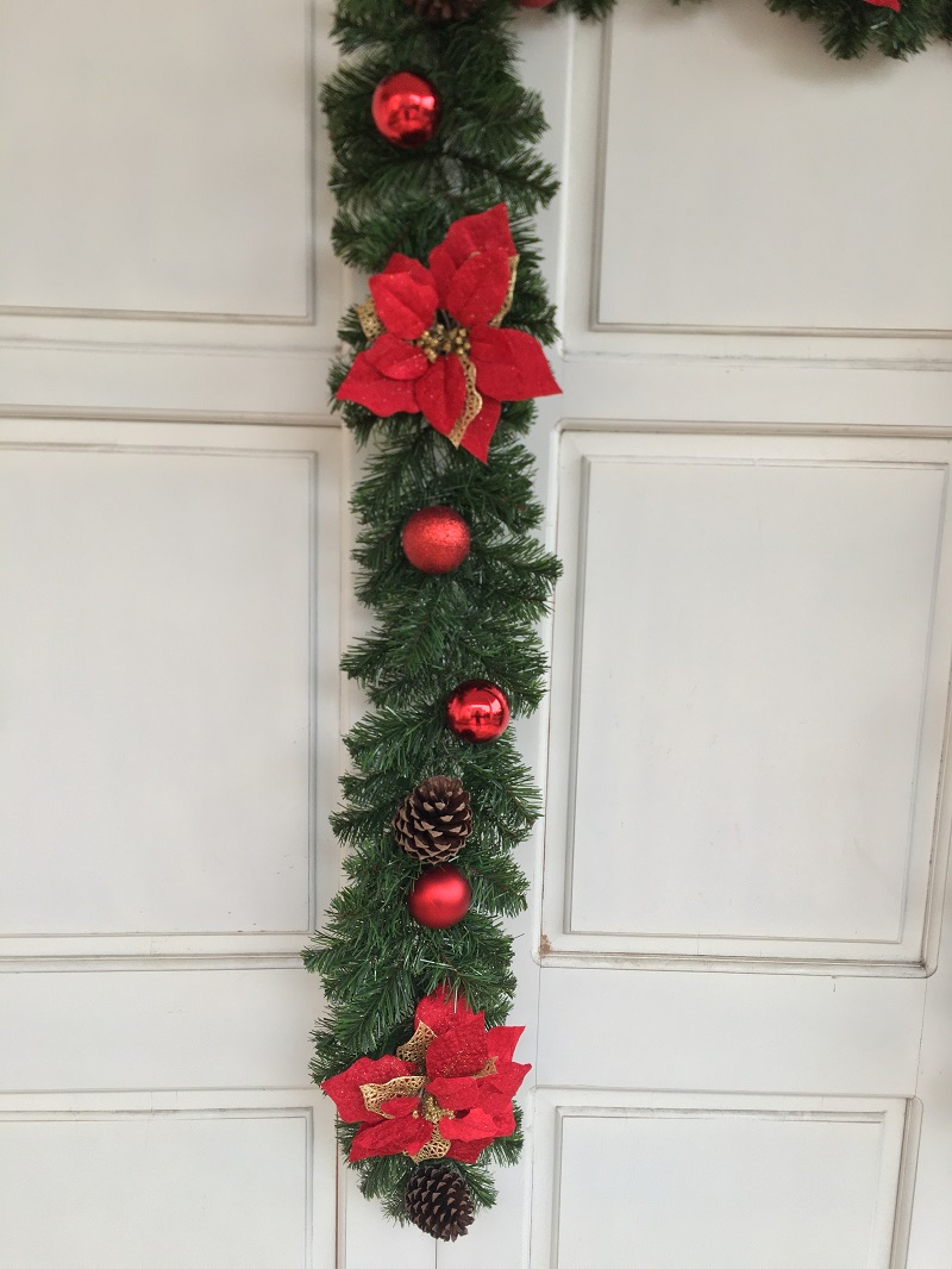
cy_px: 634
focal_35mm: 29
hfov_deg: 48.2
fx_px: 1063
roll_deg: -2.2
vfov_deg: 61.6
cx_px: 476
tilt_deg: -9.8
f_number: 2.2
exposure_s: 1/100
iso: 32
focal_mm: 4.15
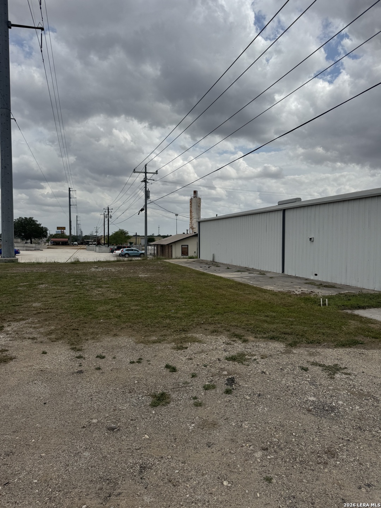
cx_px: 190
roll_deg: -2.3
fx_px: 352
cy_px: 254
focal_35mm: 24
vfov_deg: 71.6
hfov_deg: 56.8
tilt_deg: +0.4
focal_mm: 6.76
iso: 80
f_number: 1.78
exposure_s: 1/10417
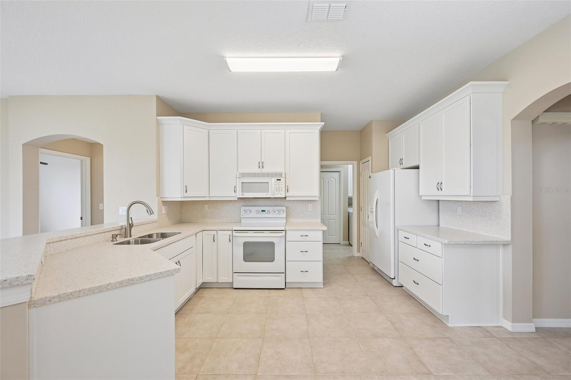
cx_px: 286
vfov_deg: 81.2
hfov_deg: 104.3
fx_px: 222
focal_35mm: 14
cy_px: 190
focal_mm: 14
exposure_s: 1/125
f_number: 8
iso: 400
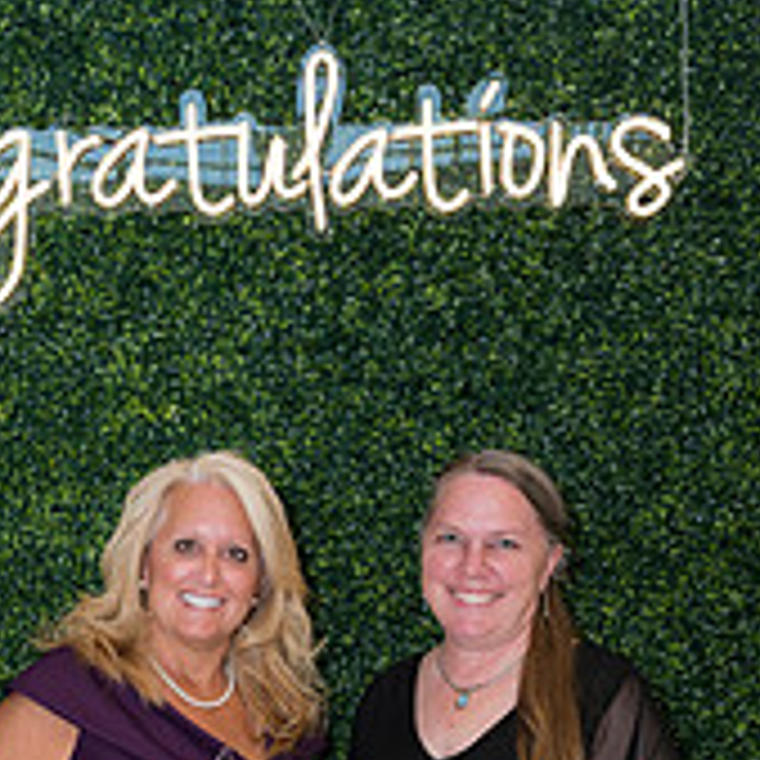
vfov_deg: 20.6
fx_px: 1913
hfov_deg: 22.3
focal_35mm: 77
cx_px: 220
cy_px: 976
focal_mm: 34
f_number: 5
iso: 400
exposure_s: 1/160
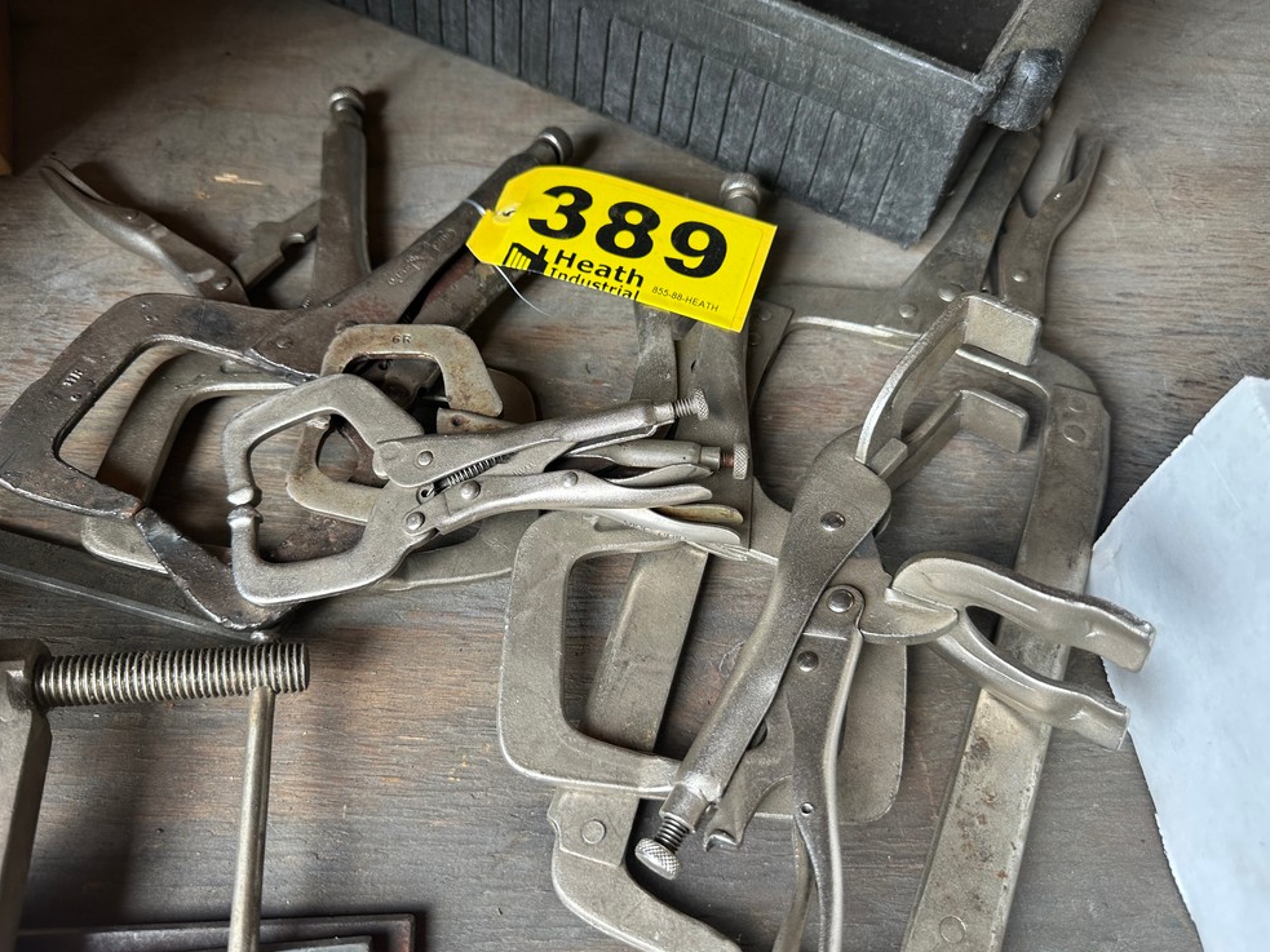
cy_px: 468
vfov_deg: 54.9
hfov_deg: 69.4
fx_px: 917
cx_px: 628
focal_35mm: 25
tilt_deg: -56.2
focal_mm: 6.86
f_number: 1.78
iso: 64
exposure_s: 1/125
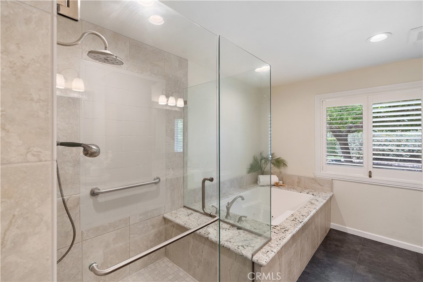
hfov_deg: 96.7
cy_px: 141
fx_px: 188
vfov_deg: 73.8
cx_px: 212
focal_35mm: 16
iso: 500
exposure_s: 1/5
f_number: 6.3
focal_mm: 16
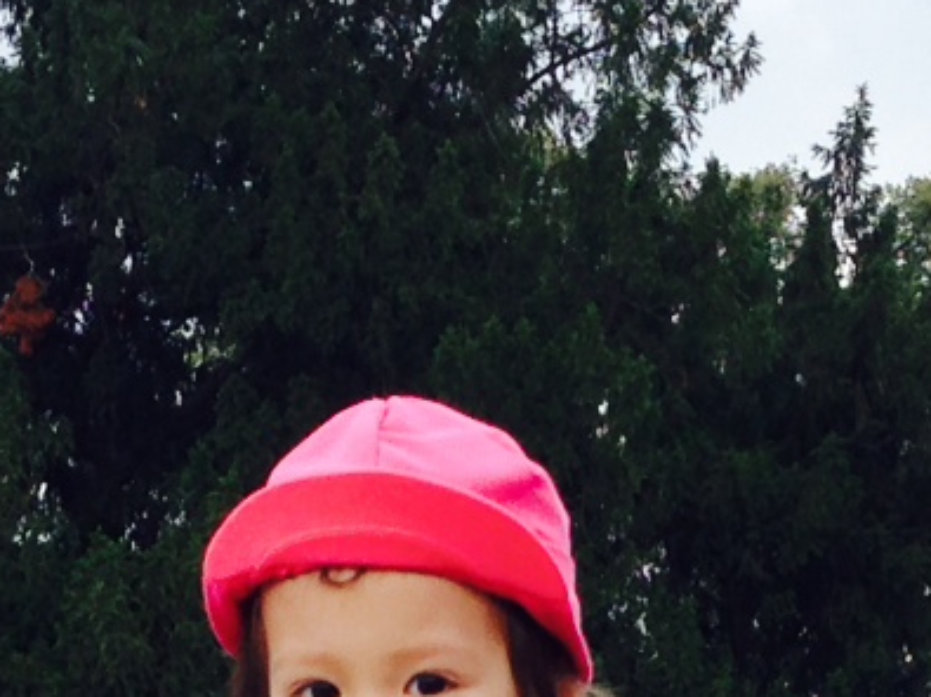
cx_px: 483
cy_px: 1215
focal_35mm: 171
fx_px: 4598
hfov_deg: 11.6
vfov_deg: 8.4
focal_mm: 4.12
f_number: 2.4
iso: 50
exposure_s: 1/382
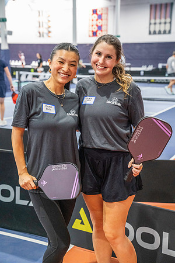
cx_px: 88
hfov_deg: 25.1
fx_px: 394
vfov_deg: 36.9
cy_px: 132
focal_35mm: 54
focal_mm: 54
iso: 10000
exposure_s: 1/320
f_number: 4
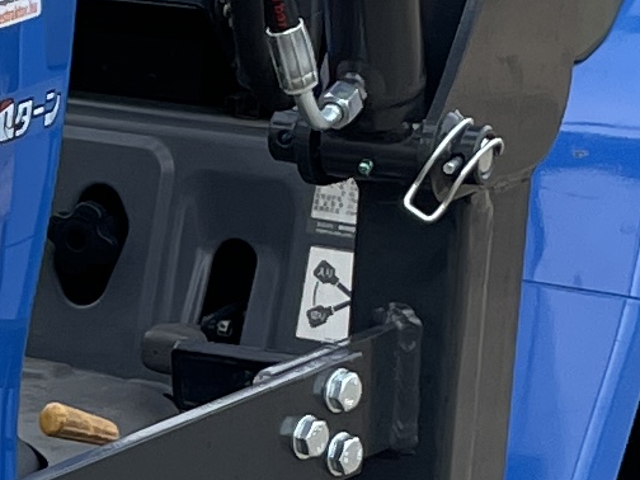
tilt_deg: -16.3
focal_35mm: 208
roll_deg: -1.0
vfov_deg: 7.1
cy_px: 448
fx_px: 3846
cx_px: -411
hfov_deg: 9.2
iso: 40
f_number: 1.6
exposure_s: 1/121
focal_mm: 4.2
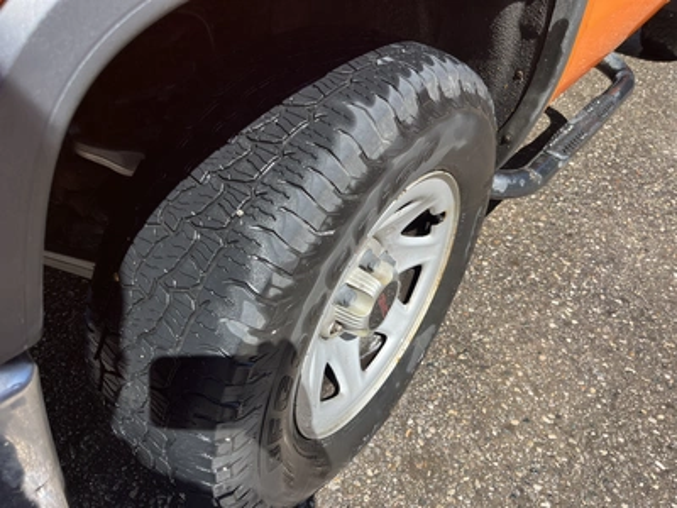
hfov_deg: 67.3
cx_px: 338
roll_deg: -6.4
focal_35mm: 26
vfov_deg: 53.1
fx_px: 508
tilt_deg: -42.4
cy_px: 254
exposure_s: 1/1441
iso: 50
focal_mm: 5.1
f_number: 1.6
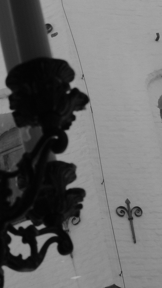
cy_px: -51
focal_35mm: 213
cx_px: 99
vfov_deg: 10.0
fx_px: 1627
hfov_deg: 5.7
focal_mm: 35
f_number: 16
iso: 125
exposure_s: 1/30
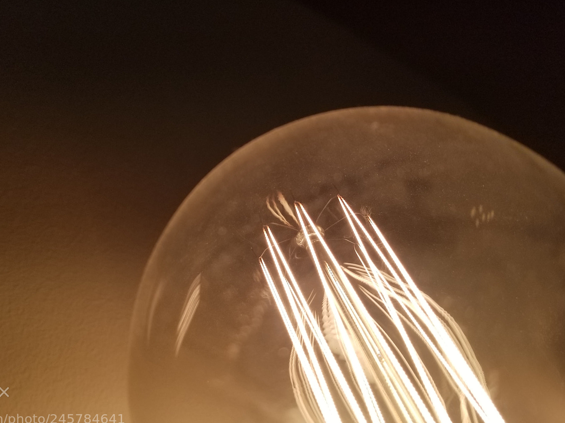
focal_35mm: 31
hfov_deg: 58.1
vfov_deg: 45.4
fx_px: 506
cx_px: 241
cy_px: 200
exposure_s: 1/498
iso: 50
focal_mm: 4.25
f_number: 1.7
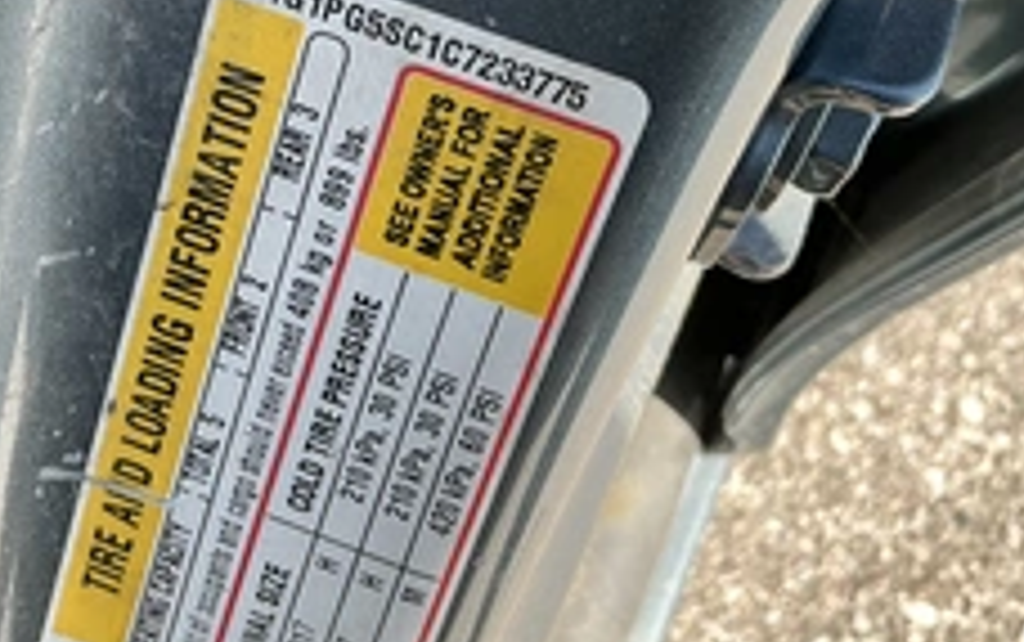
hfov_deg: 38.5
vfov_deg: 24.5
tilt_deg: -62.2
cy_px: 112
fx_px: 1453
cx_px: 359
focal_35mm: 52
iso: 16
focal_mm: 3
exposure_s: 1/126
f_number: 1.8
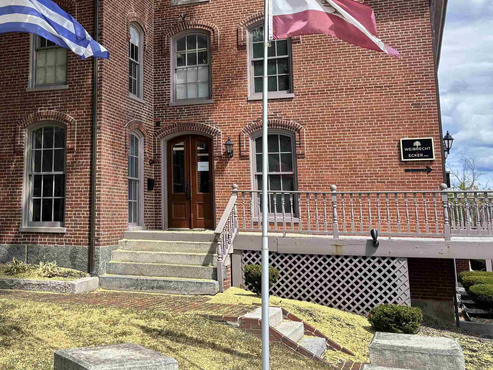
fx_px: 641
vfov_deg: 31.7
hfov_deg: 40.8
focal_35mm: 45
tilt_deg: +10.4
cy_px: 97
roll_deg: -0.3
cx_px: 121
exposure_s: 1/1311
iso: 50
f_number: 1.6
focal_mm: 5.96
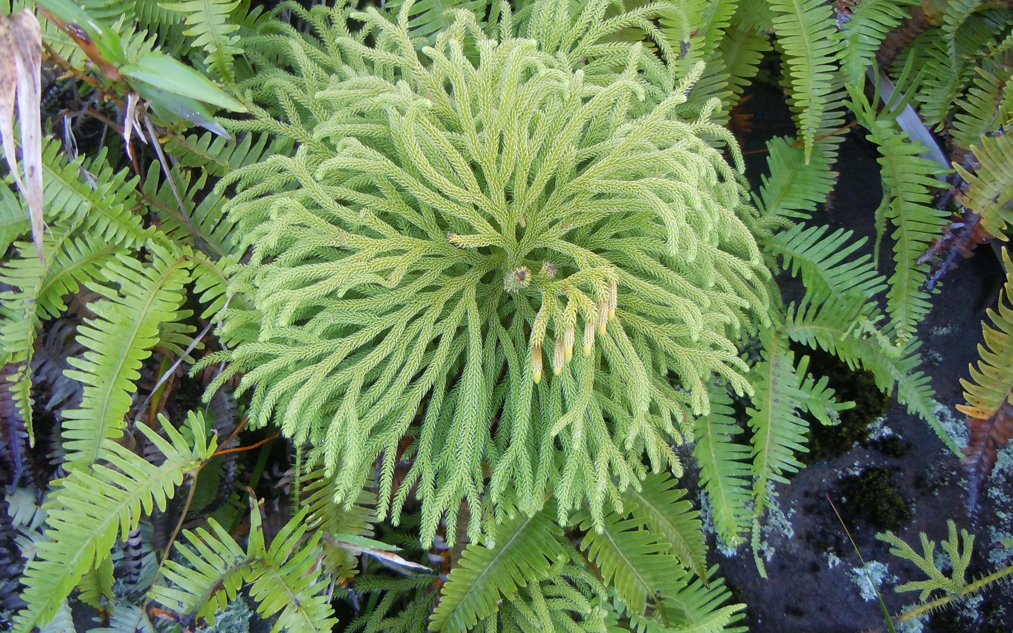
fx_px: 883
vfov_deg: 39.4
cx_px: 506
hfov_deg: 59.7
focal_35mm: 32
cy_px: 295
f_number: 3.5
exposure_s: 1/60
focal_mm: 5.4
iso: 250
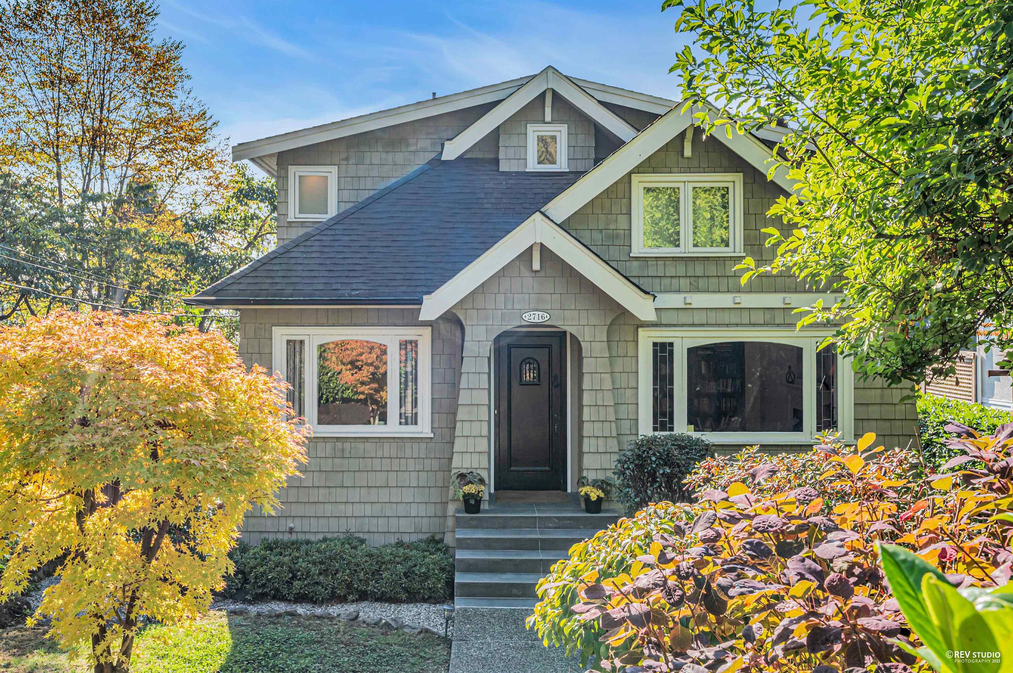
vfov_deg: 43.5
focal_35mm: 30
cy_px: 336
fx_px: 843
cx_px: 506
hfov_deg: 62.0
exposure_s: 1/125
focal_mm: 30
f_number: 14
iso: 100
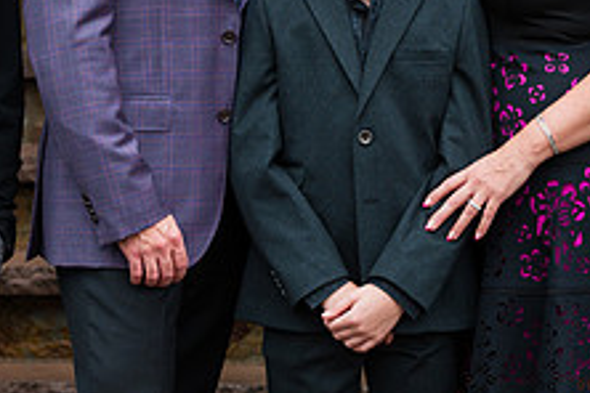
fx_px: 4572
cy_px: -14
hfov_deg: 7.4
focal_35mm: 279
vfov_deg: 4.9
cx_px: 341
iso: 200
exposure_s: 1/200
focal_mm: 100
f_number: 4
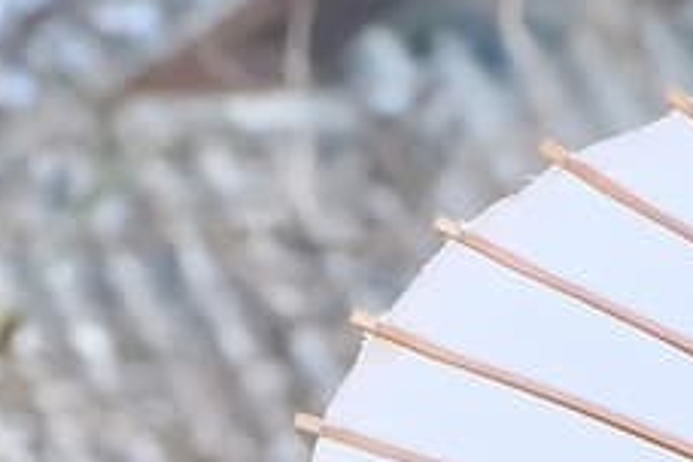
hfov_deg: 3.1
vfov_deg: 2.1
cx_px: 951
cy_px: 1289
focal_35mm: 663
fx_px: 12762
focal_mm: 70
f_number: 5.6
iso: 1600
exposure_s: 1/160
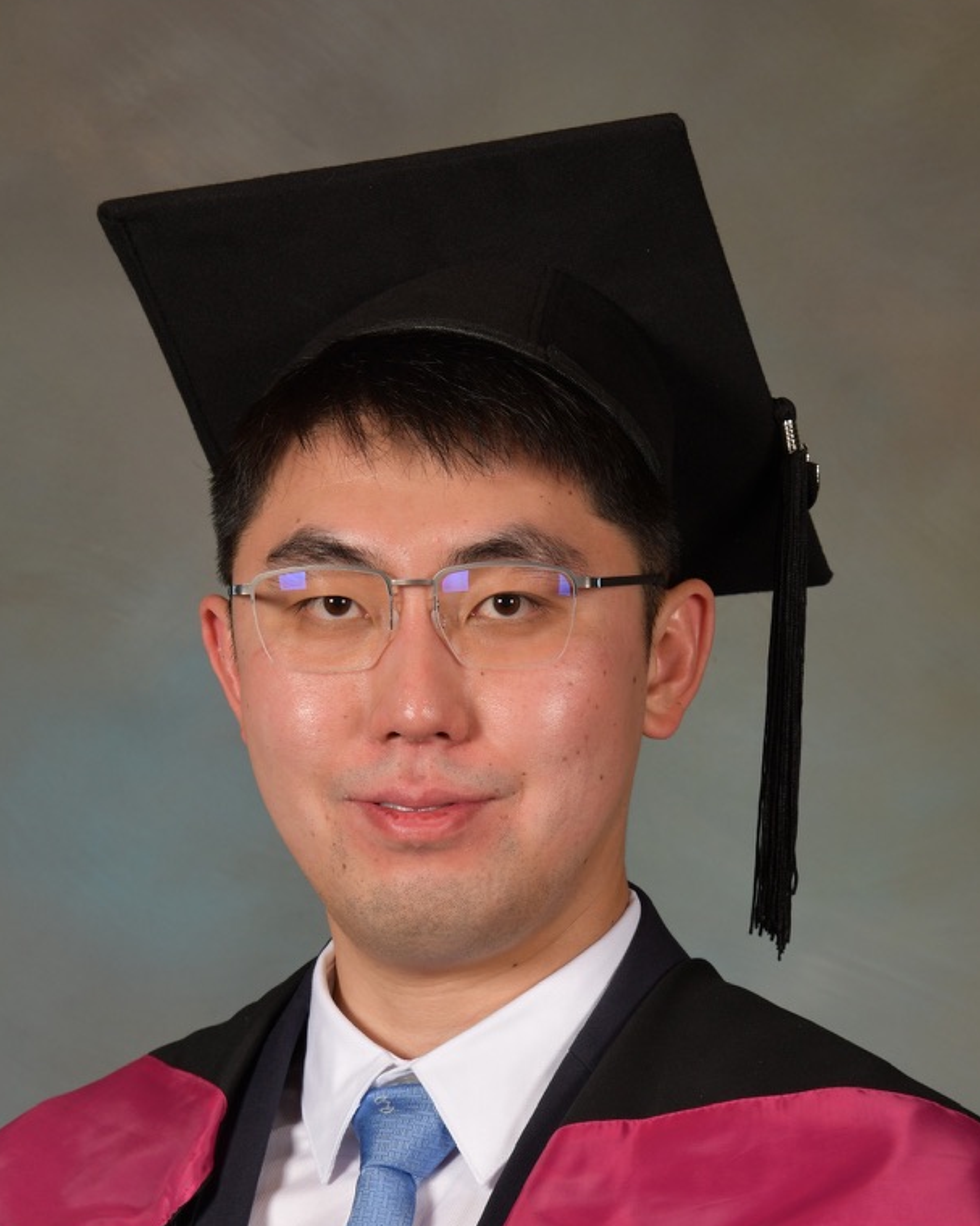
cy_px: 775
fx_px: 4968
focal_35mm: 137
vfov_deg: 14.0
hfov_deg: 11.3
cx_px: 425
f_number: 8
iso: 200
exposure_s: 1/125
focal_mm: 68
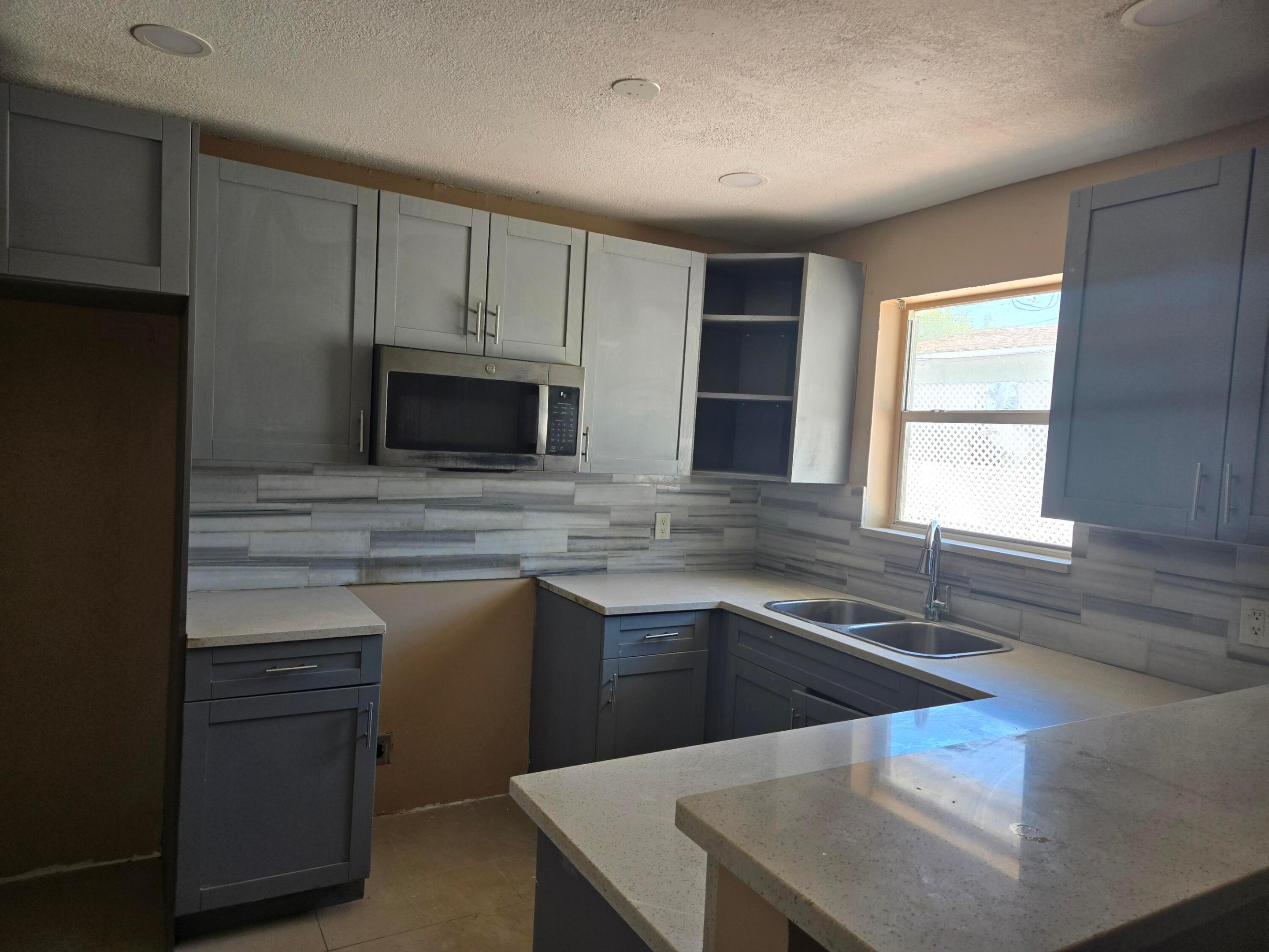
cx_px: 634
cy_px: 476
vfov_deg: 58.9
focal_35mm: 23
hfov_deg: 73.9
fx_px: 843
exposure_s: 1/180
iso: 64
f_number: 1.8
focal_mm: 5.4
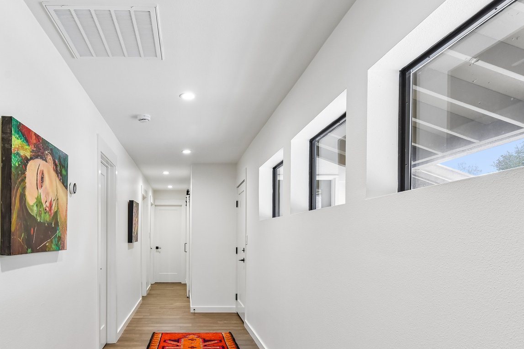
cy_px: 239
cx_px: 186
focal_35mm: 25
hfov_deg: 70.0
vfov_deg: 50.1
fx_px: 364
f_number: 8
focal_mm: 14
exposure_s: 1/15
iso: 360
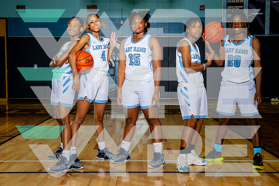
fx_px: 430
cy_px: 93
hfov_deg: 36.0
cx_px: 136
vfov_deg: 24.4
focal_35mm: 55
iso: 400
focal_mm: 52
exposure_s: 1/160
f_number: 7.1
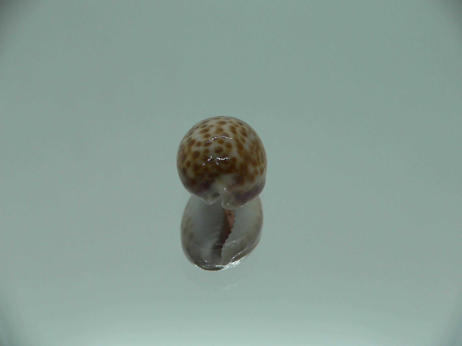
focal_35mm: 35
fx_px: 467
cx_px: 231
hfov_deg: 52.6
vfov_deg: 40.7
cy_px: 173
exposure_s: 1/60
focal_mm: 4.6
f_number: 2.8
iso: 80
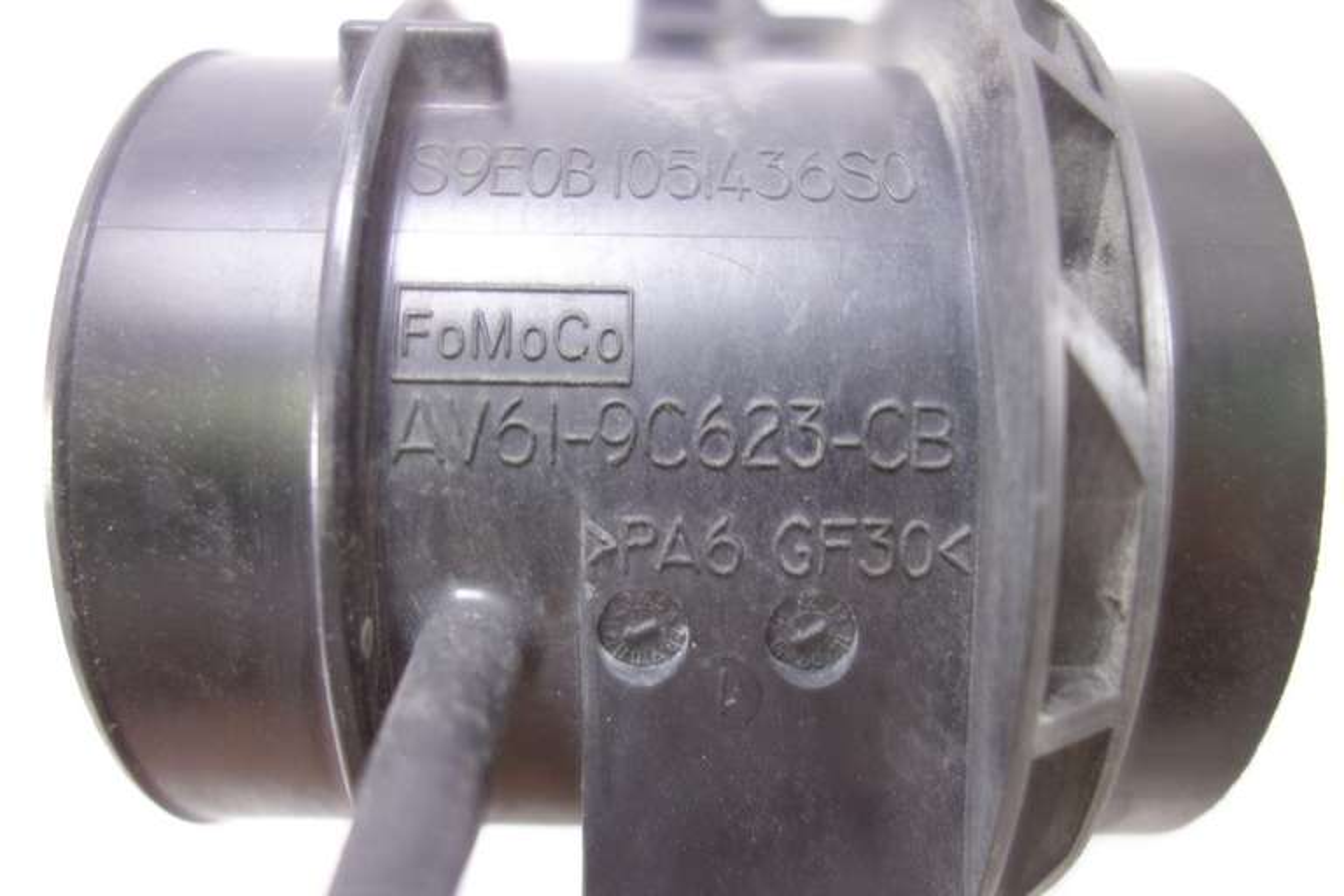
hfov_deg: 65.5
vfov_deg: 46.4
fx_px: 1045
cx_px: 672
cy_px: 448
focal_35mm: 28
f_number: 1.8
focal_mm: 10.4
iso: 125
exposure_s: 1/40
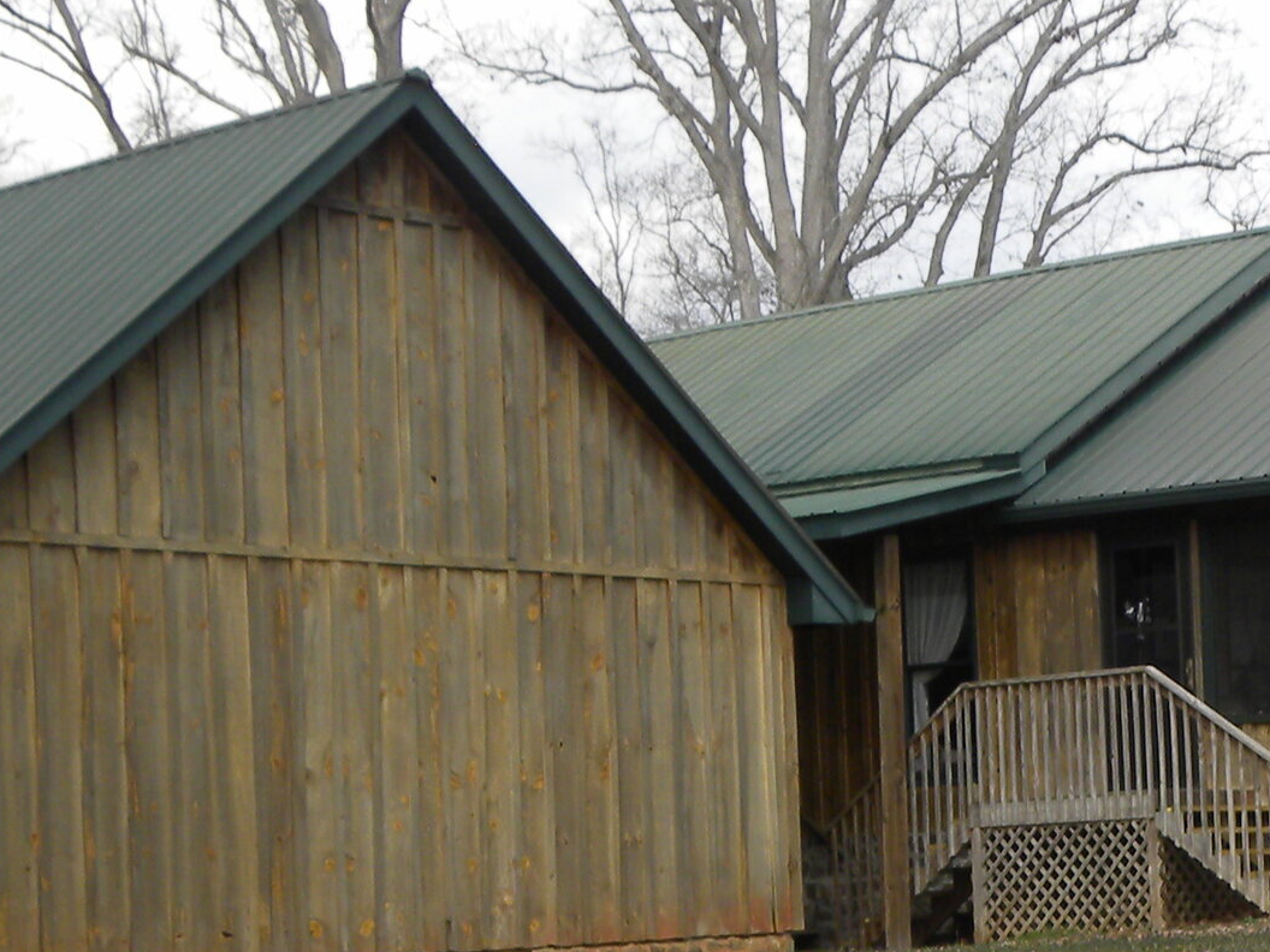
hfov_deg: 20.0
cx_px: 1176
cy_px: 770
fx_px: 3522
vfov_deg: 15.3
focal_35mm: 96
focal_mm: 5.9
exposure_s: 1/223
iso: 64
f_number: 4.5
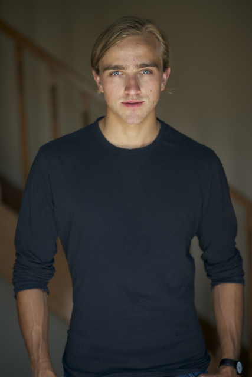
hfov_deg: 16.1
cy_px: 188
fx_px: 892
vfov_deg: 23.9
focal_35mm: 85
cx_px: 126
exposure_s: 1/3200
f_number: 1.8
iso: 800
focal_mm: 85
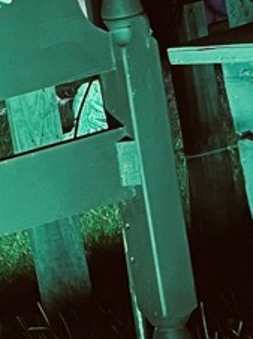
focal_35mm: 166
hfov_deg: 8.4
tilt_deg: -4.5
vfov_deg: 11.9
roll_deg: +10.7
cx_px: -299
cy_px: 135
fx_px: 1621
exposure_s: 1/40
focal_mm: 5.7
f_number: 1.5
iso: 400
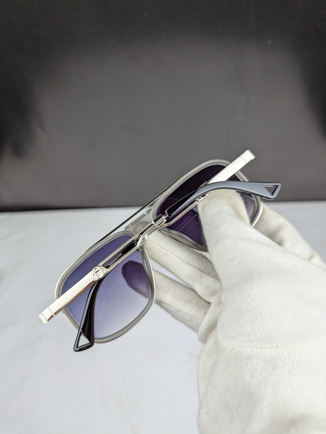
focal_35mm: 24
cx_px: 163
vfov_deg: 71.5
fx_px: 301
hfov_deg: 56.9
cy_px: 217
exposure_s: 1/209
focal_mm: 6.81
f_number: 1.85
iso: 75
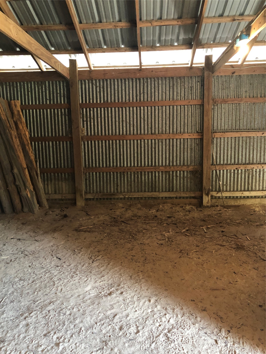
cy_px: 177
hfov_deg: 49.7
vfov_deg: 63.4
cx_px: 133
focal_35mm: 28
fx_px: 287
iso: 80
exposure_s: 1/15
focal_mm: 3.99
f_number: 1.8
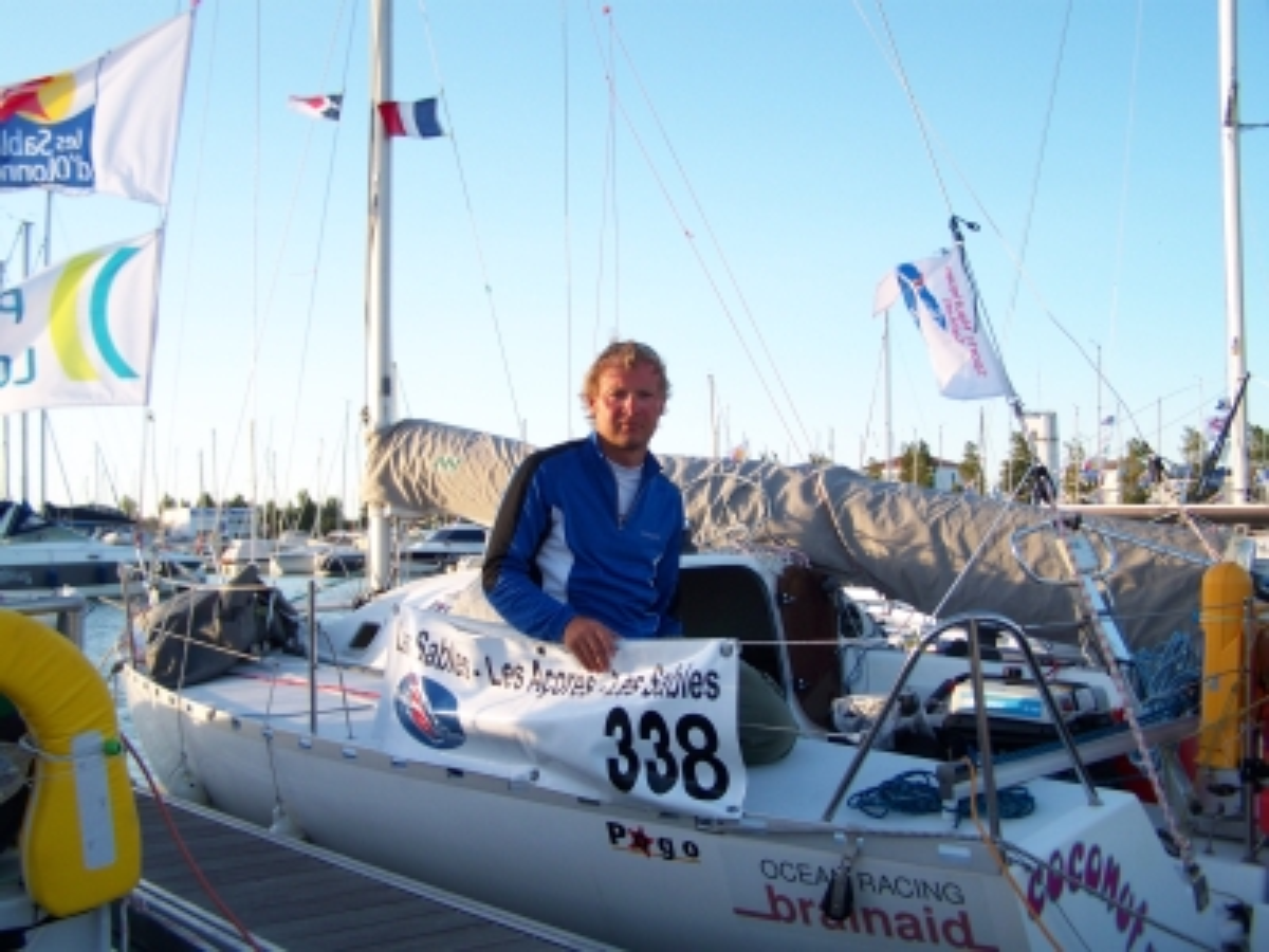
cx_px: 634
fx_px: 1393
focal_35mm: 38
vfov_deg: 37.7
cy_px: 476
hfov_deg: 49.0
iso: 64
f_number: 2.8
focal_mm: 6.3
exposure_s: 1/200
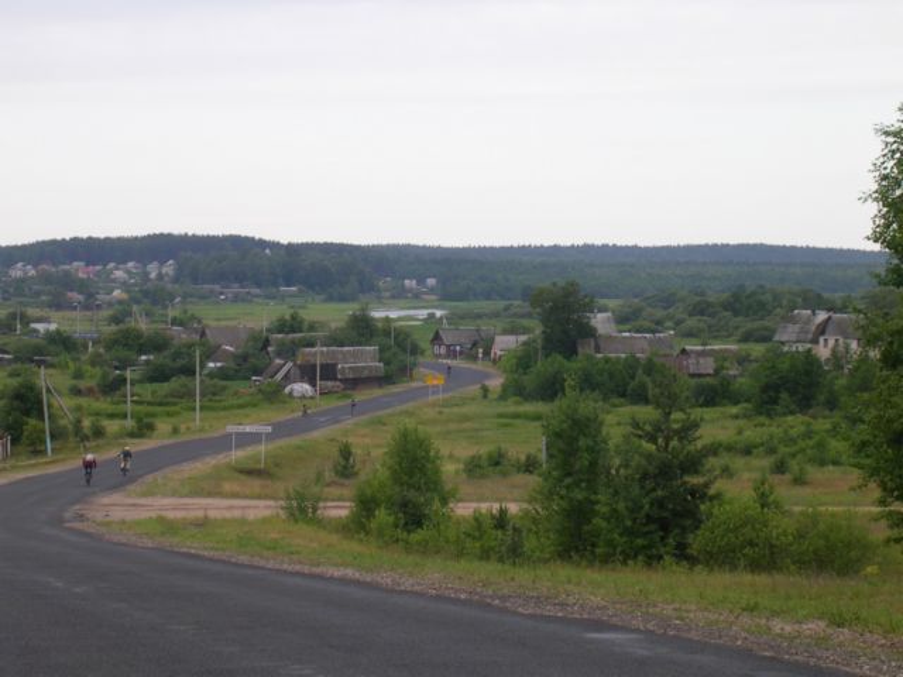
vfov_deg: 12.9
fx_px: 3000
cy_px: 338
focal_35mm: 115
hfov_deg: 17.1
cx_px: 452
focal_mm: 17.4
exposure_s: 1/105
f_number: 4.9
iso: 50
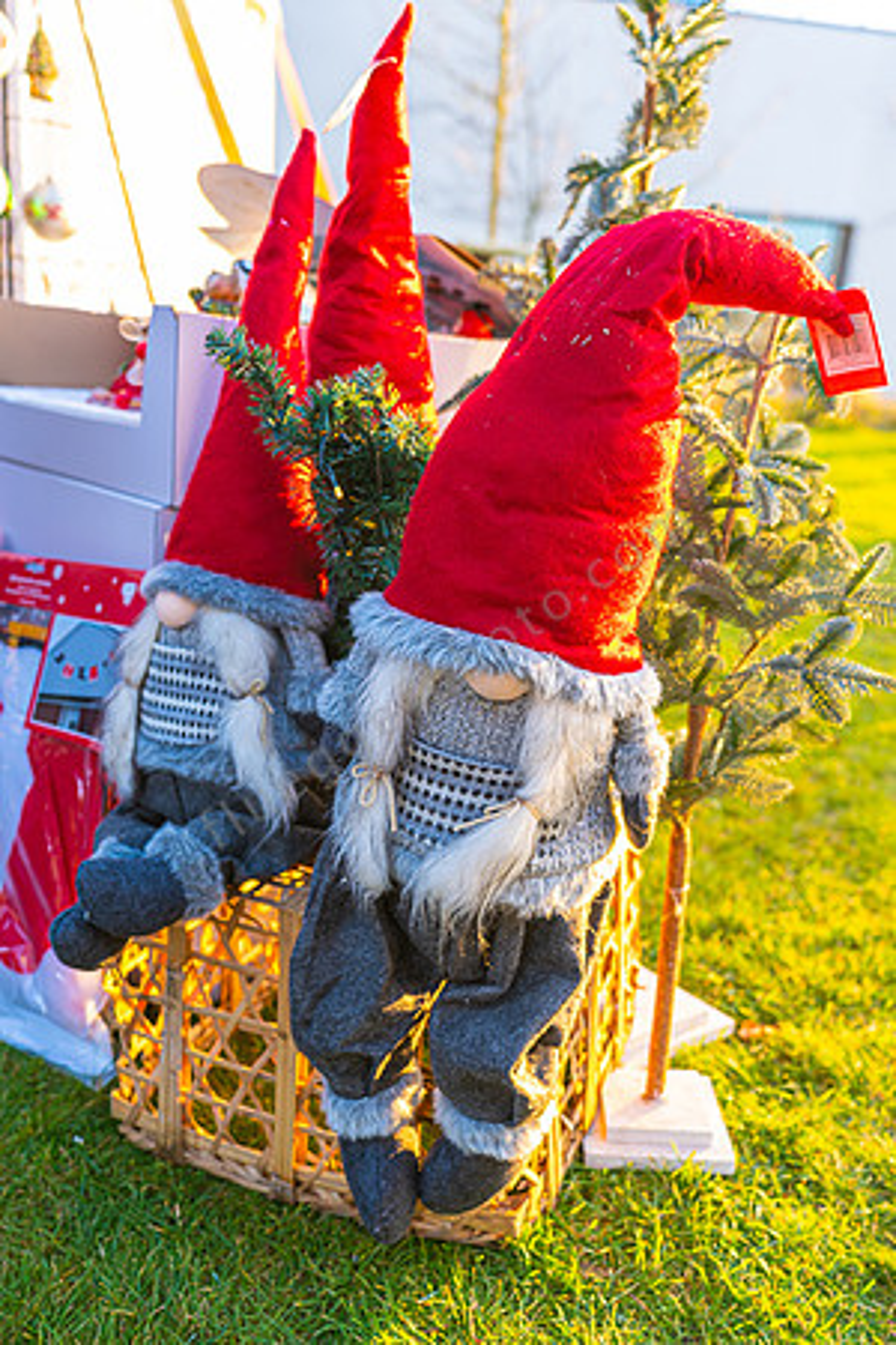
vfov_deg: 60.3
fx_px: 1157
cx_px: 448
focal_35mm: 31
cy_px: 672
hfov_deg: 42.3
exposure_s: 1/60
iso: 100
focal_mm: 31
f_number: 2.8
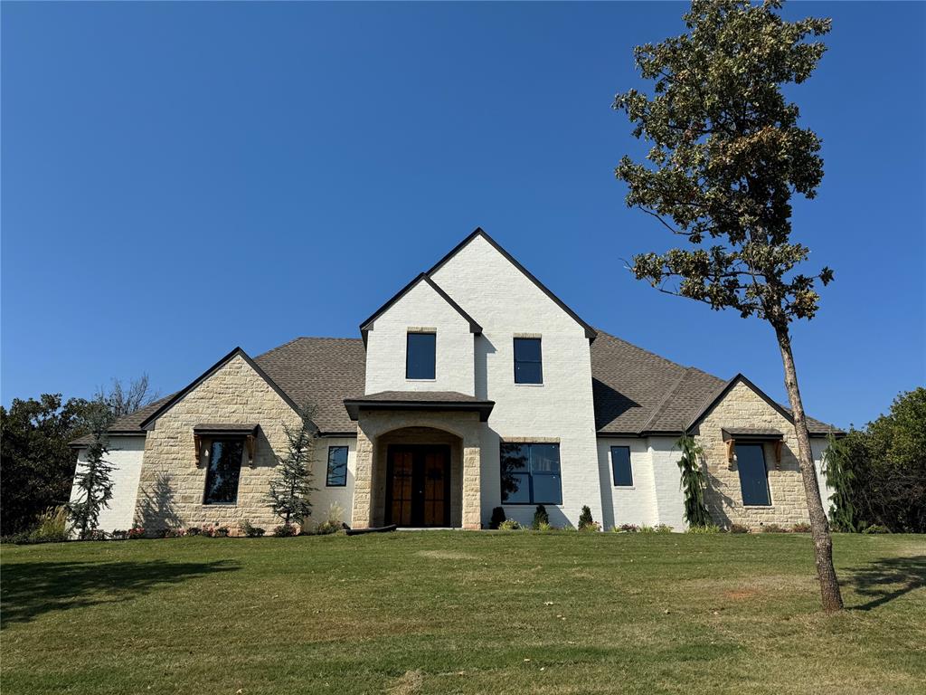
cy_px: 348
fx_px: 642
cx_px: 463
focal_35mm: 24
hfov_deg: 71.6
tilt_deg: +18.2
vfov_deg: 56.8
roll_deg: +1.0
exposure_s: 1/7092
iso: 80
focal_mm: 6.76
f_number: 1.78
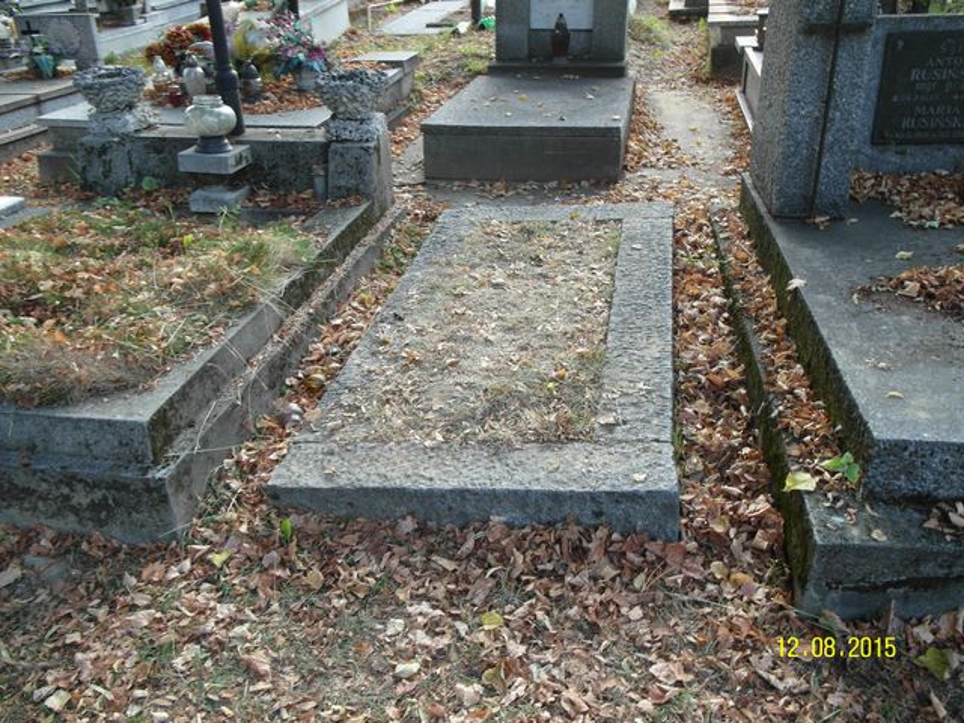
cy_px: 362
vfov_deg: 46.8
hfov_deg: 60.0
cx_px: 482
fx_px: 835
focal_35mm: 30
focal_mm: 6.5
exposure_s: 1/60
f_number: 3
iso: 100
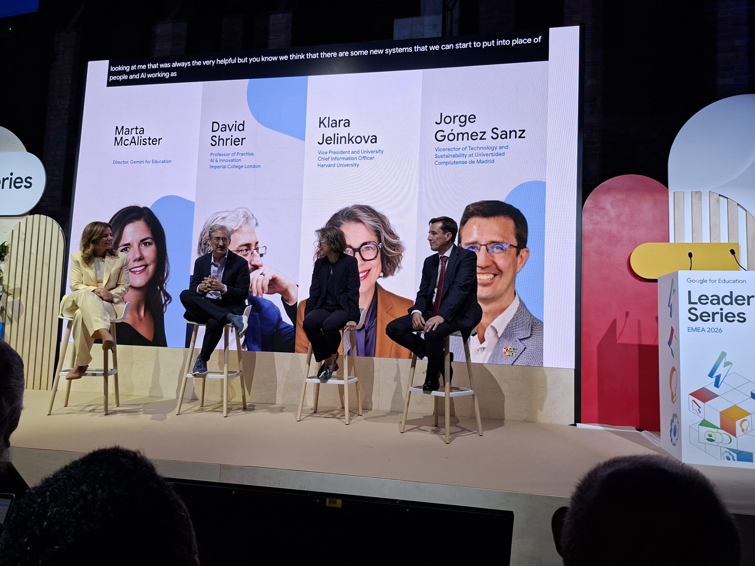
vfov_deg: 58.9
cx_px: 378
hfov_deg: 73.9
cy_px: 283
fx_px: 502
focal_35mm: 23
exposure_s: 1/100
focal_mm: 5.54
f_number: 1.8
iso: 80
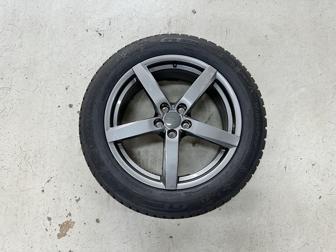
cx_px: 168
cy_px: 126
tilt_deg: -81.1
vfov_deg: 56.8
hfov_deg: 71.6
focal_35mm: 24
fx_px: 233
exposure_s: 1/50
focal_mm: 6.86
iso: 250
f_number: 1.78
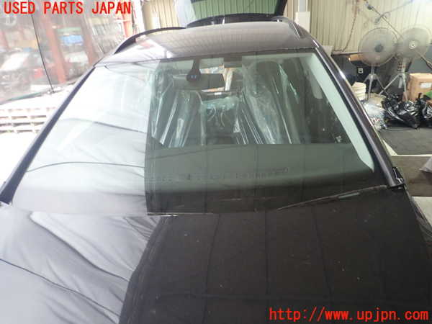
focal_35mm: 25
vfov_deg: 54.9
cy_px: 162
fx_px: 312
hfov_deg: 69.4
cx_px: 216
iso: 200
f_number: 2
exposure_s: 1/40
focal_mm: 4.5
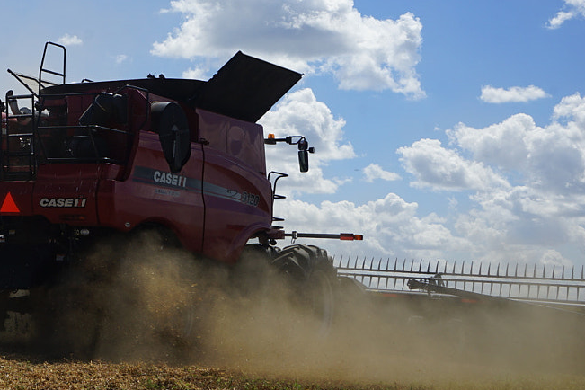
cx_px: -70
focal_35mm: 86
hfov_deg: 22.2
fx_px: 1397
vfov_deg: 15.6
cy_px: 11
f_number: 11
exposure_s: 1/320
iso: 100
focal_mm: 35
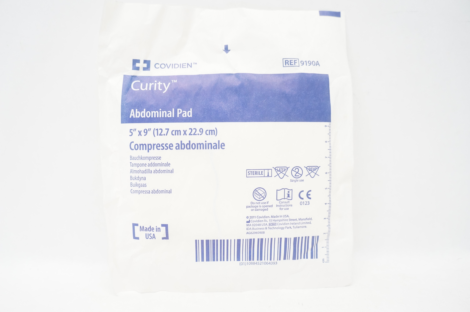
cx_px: 235
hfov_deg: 67.4
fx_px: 352
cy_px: 156
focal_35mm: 27
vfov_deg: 47.8
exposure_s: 1/80
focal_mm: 18
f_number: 5
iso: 800
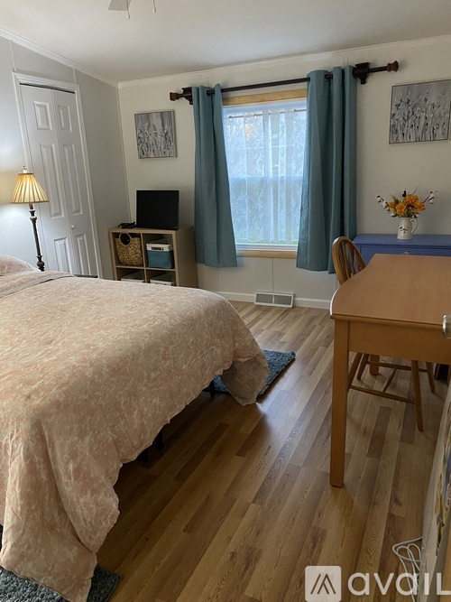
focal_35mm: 26
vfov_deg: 67.3
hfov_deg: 53.0
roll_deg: +2.8
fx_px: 452
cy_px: 301
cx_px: 226
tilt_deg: -16.0
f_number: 1.8
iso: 640
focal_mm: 4.25
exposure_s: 1/30
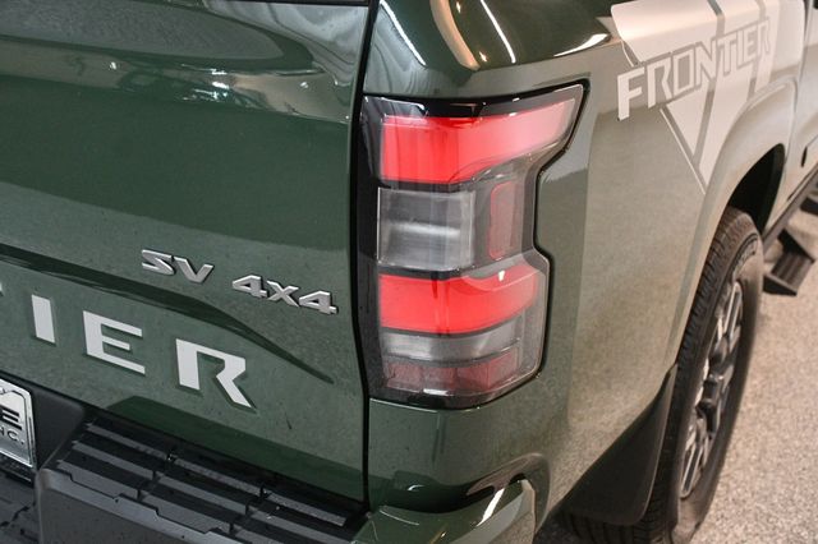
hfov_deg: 48.5
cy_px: 272
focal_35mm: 40
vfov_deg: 33.4
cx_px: 409
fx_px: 908
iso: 3200
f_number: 4
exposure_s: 1/100
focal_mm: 27
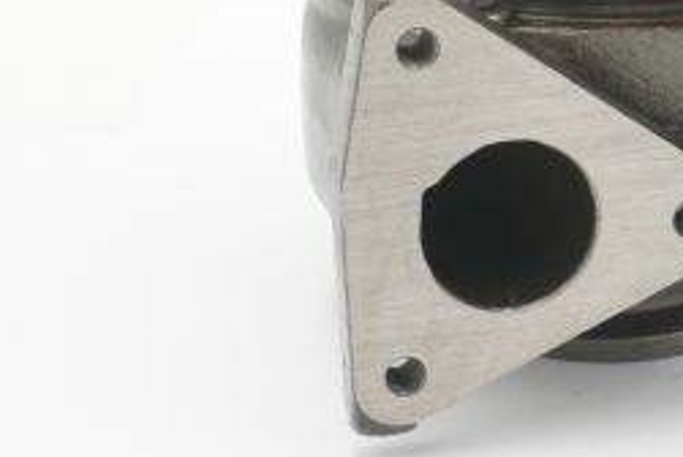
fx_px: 2993
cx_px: 653
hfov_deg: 12.9
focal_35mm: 158
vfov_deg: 8.6
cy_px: -106
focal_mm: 33
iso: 100
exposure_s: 1/3
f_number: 16
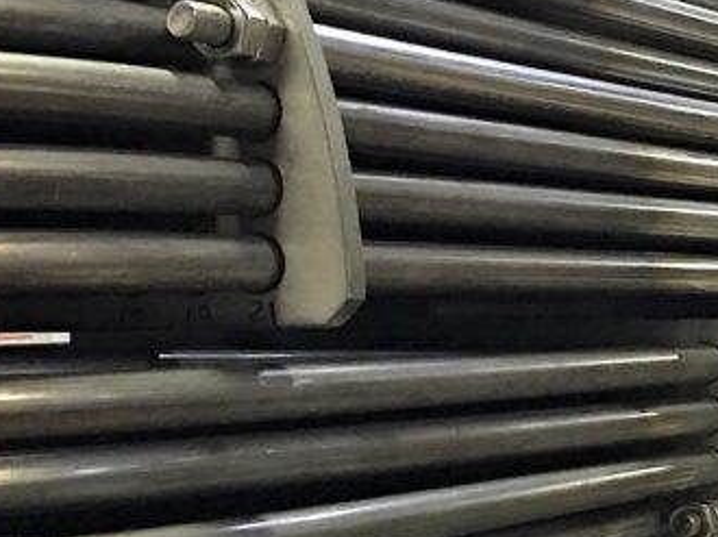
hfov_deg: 21.8
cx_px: 322
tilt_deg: -2.0
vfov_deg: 16.4
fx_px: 1865
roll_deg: +1.0
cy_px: 339
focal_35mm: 90
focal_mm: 4.15
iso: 80
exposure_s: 1/4
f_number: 2.2
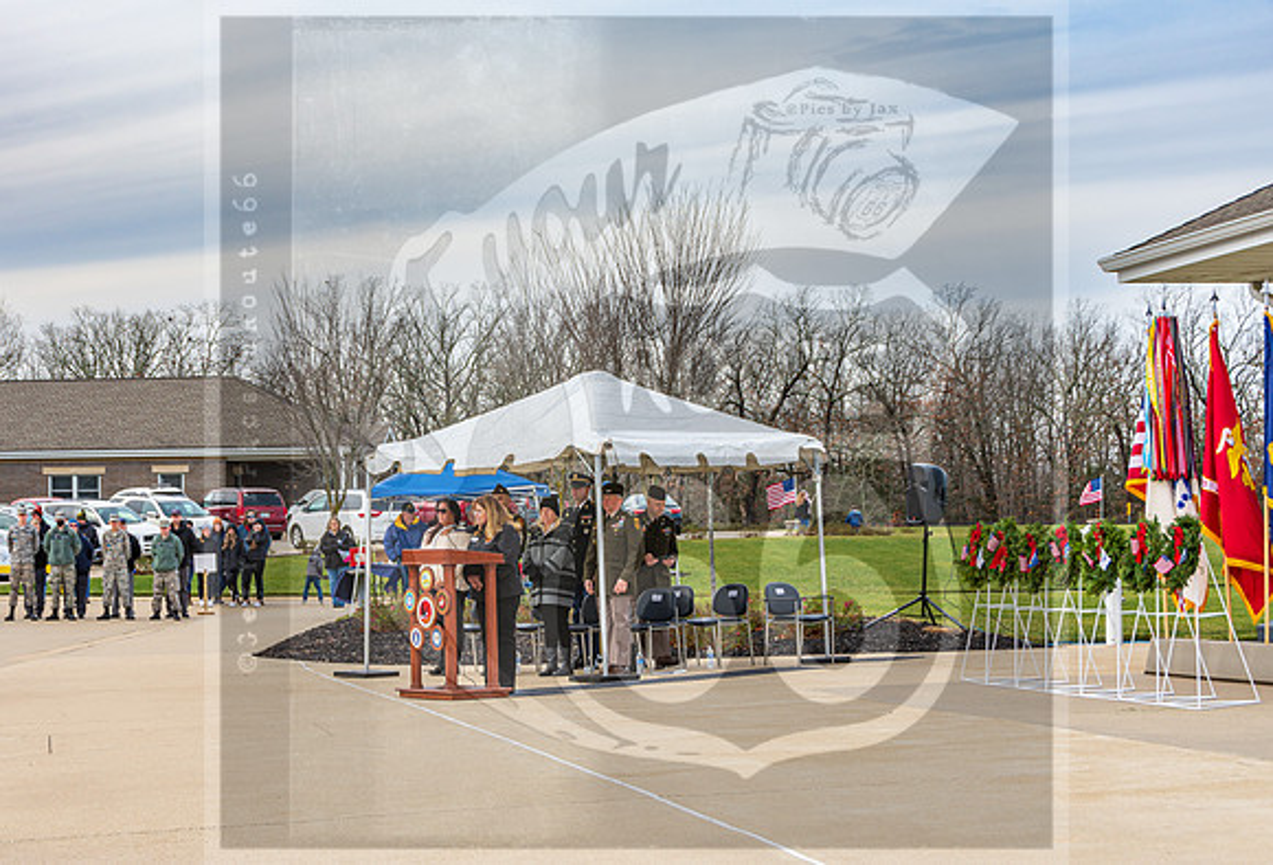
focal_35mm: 73
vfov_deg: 19.0
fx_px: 2584
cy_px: 378
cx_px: 539
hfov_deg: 27.6
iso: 100
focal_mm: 42
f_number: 7.1
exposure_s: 1/200
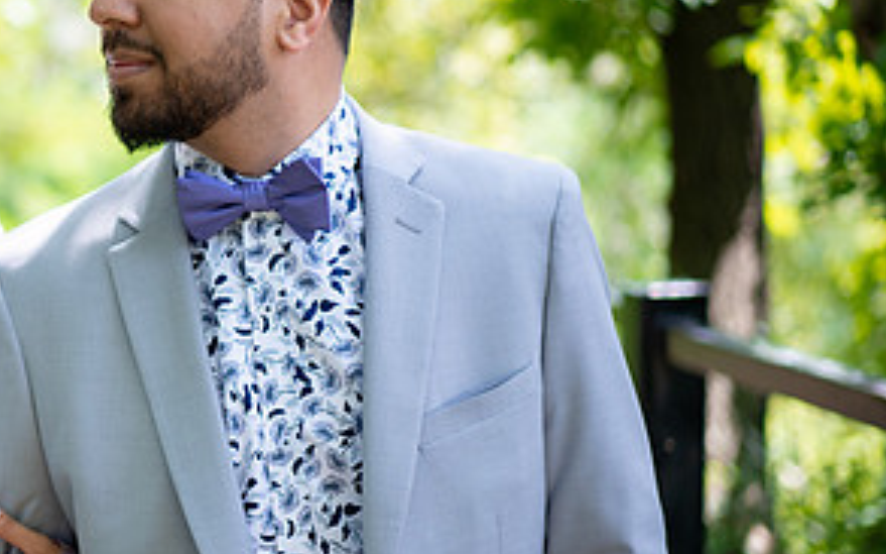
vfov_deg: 11.8
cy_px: 301
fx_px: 2680
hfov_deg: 18.4
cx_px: 79
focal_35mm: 111
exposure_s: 1/640
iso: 100
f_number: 1.8
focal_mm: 55
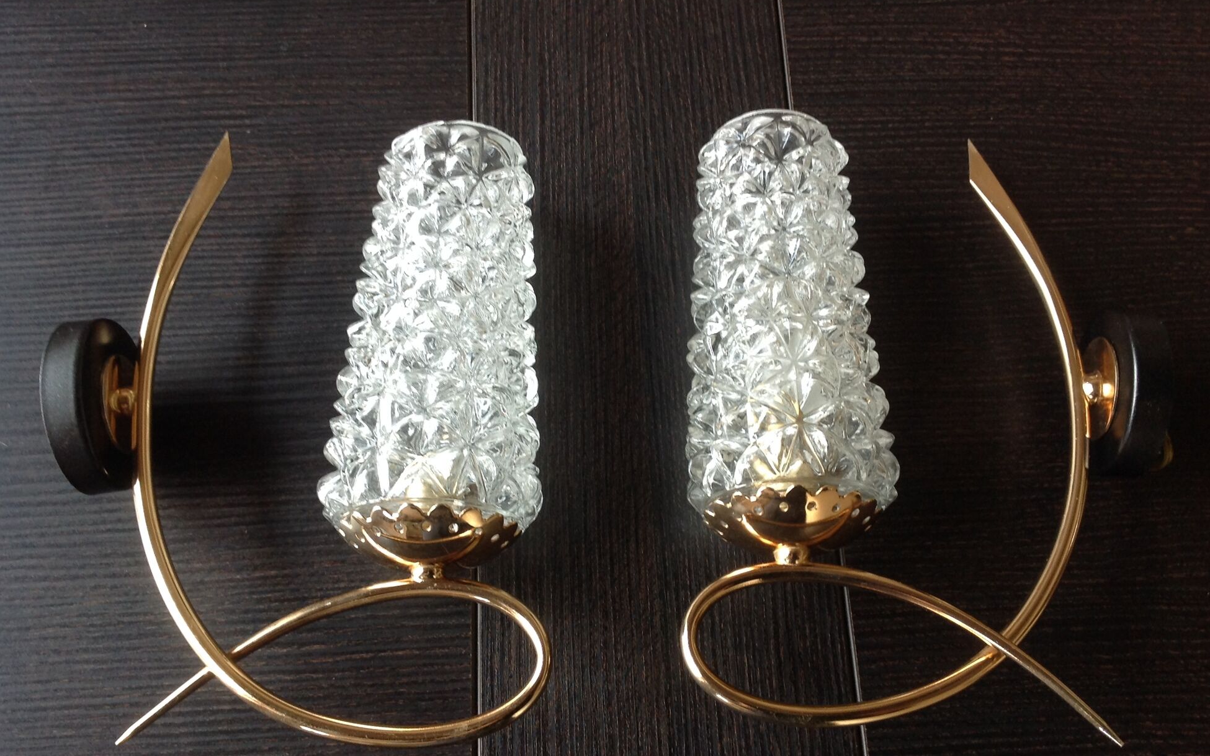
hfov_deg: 51.5
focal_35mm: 38
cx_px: 620
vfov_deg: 33.6
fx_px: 1253
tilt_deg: -71.1
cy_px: 386
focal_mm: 4.28
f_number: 2.4
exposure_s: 1/15
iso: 80
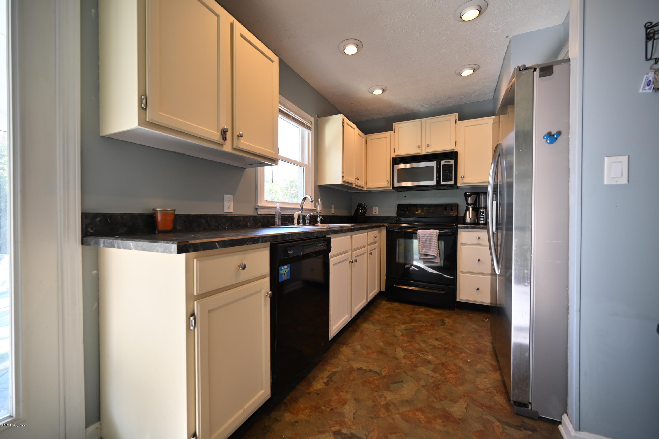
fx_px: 256
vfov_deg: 81.2
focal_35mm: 14
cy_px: 220
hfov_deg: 104.3
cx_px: 330
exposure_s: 1/40
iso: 400
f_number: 4
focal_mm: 14
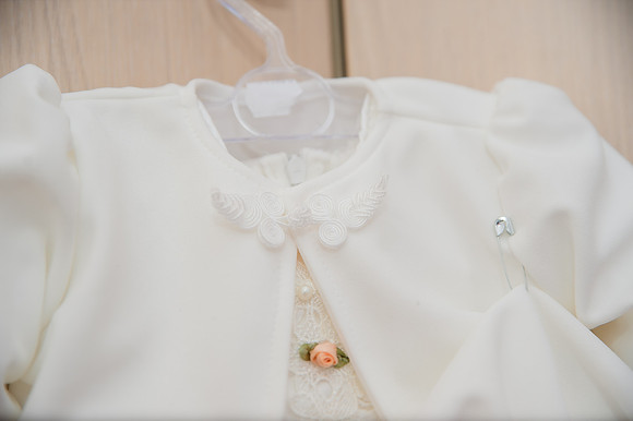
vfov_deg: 19.4
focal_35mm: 70
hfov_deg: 28.9
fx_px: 1230
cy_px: 210
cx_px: 316
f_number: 3.2
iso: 200
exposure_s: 1/250
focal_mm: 70
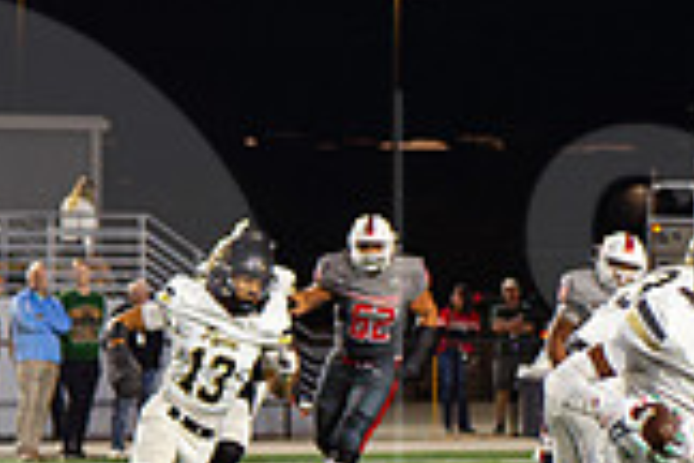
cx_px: 720
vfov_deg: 3.6
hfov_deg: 5.4
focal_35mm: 378
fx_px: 7286
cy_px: 306
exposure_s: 1/1250
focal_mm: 70
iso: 2500
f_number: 3.2
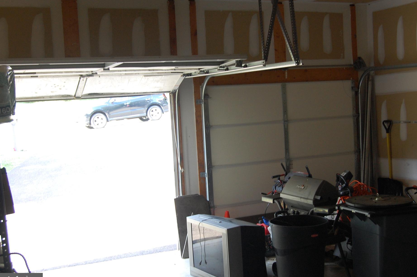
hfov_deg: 39.6
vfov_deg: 26.9
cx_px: 224
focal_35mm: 50
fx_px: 579
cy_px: 135
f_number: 7.1
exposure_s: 1/25
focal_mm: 30
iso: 800
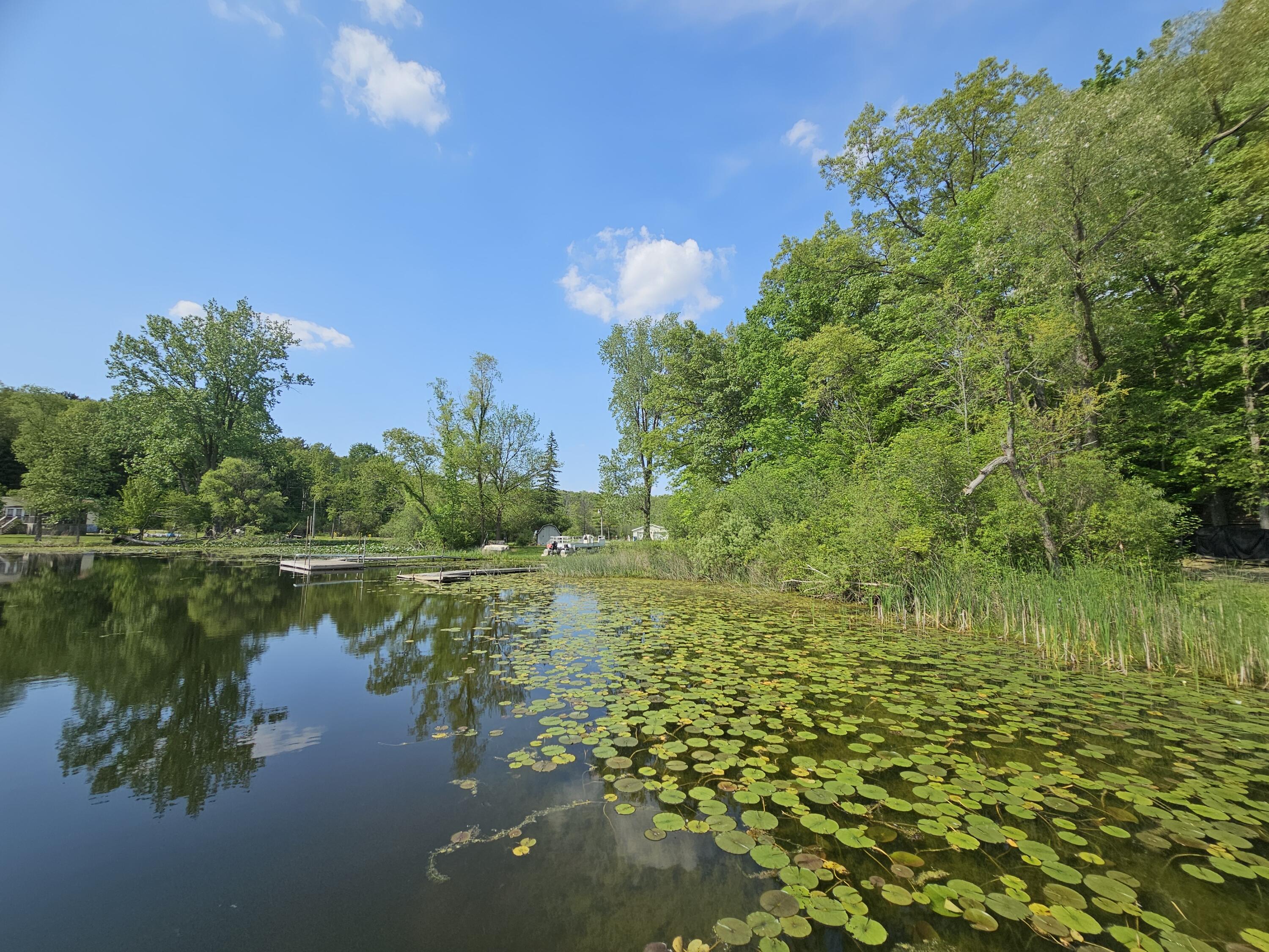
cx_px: 634
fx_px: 477
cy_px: 476
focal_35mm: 13
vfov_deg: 89.9
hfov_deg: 106.2
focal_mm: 2.2
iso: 50
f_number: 2.2
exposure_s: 1/2105
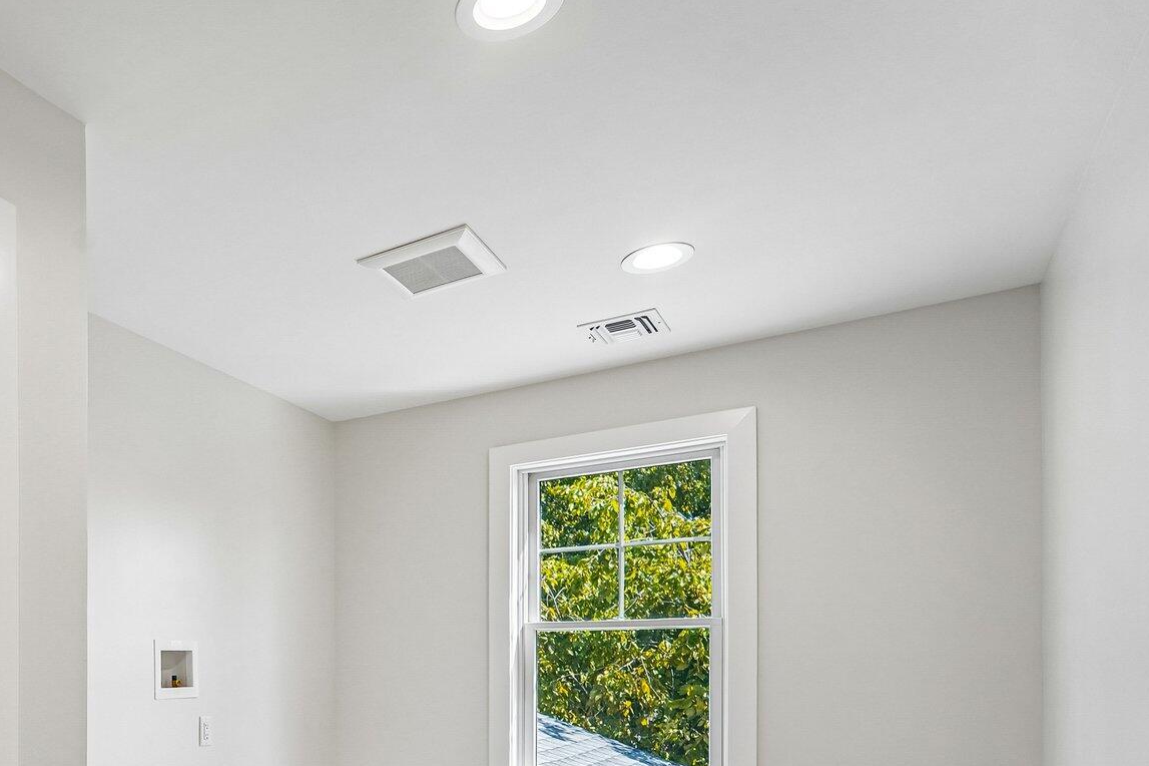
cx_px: 159
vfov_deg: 47.2
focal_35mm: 25
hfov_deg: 62.4
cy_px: 658
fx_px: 798
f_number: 8
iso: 400
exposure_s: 1/80
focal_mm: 14
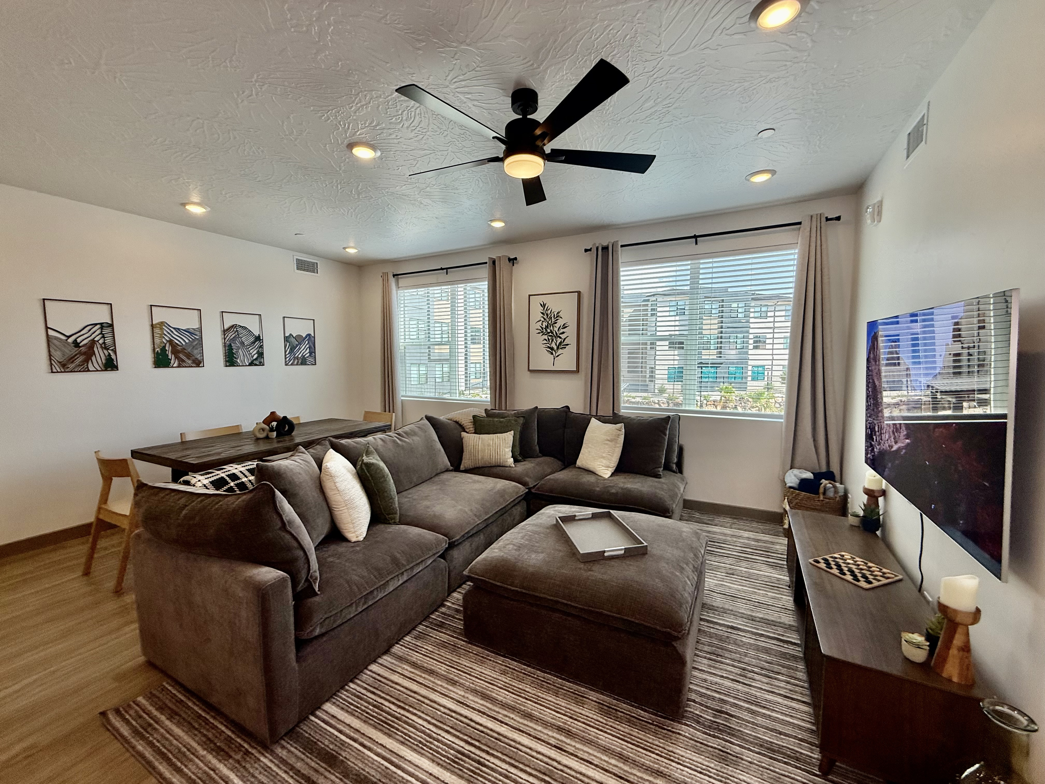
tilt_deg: -4.4
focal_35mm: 14
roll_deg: -0.5
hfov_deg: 102.1
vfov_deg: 85.7
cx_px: 522
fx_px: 423
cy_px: 392
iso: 64
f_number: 2.2
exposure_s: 1/300
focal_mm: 2.22
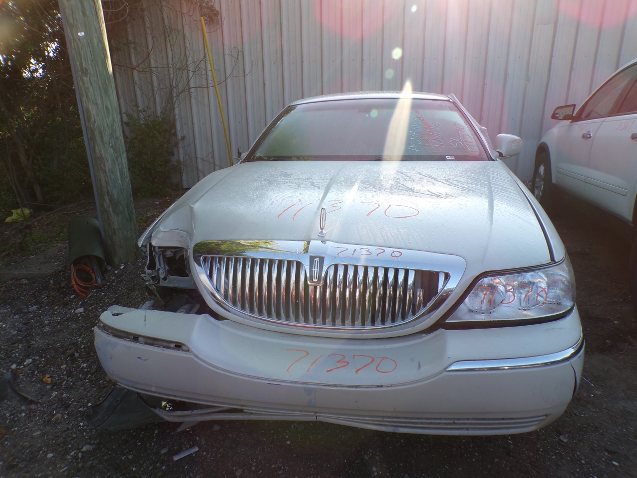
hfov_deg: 71.6
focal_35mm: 24
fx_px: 442
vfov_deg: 56.8
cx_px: 318
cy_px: 239
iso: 100
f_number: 4.4
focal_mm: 4.3
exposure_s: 1/200
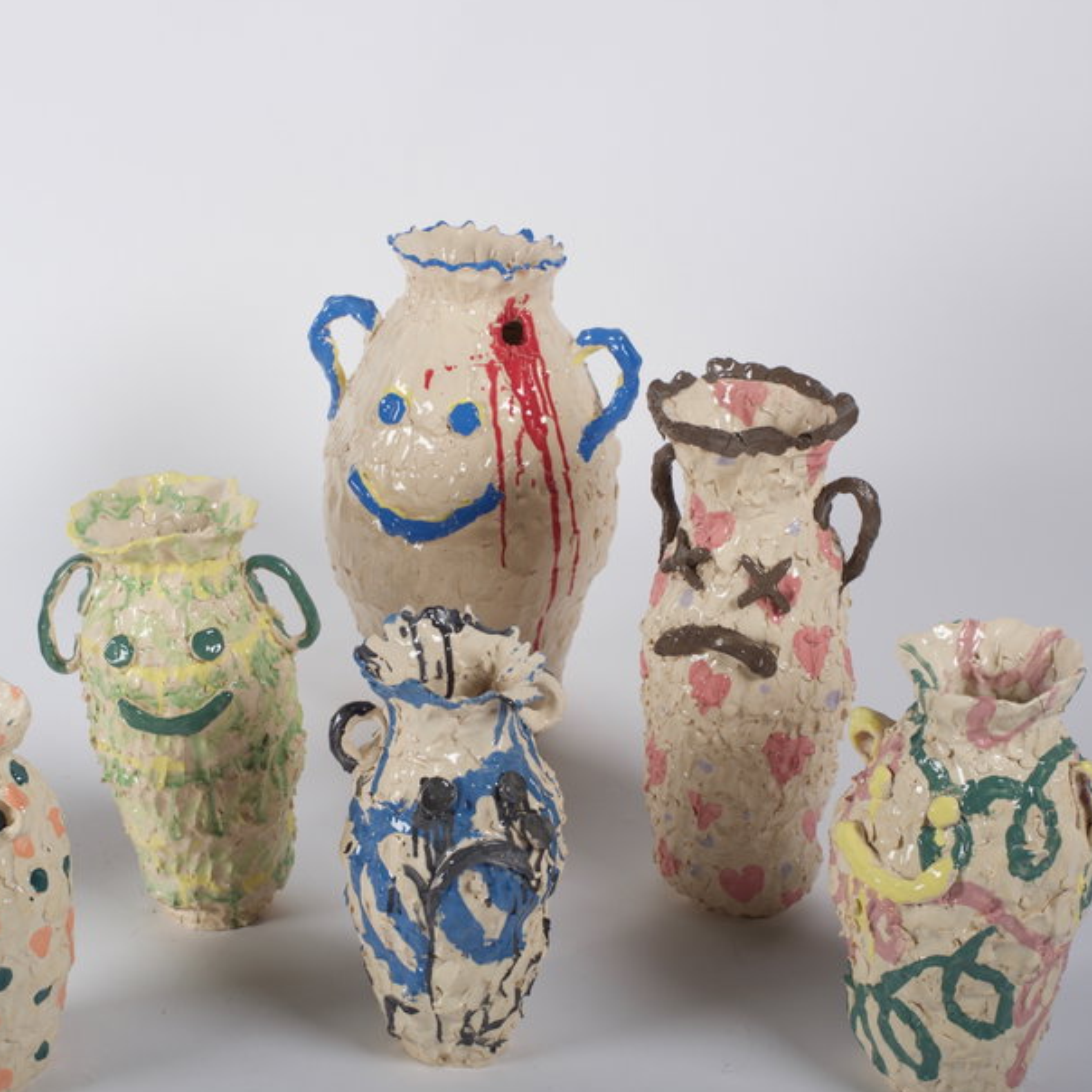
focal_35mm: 76
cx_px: 410
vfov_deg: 22.7
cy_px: 625
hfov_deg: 22.7
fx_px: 2712
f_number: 9.5
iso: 100
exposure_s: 1/250
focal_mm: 50
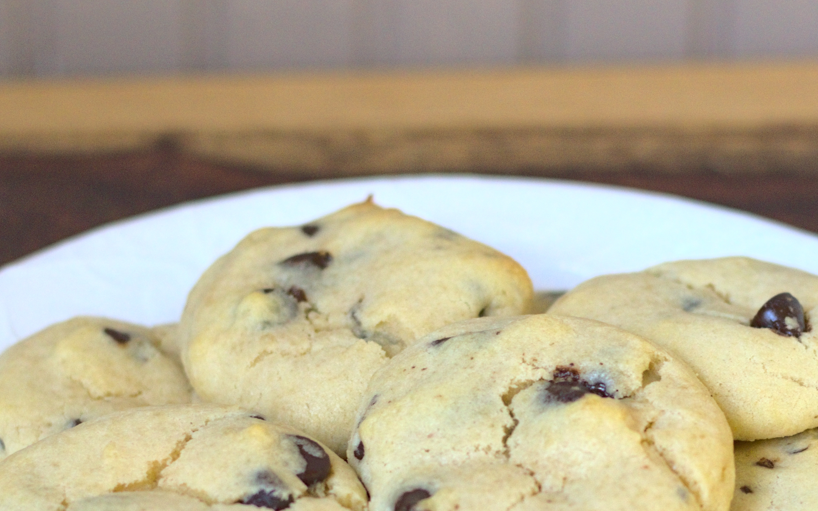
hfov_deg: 11.9
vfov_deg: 7.4
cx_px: 664
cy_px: 390
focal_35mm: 176
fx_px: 3923
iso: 400
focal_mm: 50
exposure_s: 1/160
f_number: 2.8
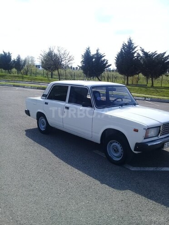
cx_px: 84
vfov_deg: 58.4
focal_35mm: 31
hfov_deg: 45.4
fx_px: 202
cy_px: 112
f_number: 2.2
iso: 50
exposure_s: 1/1391
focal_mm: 3.3
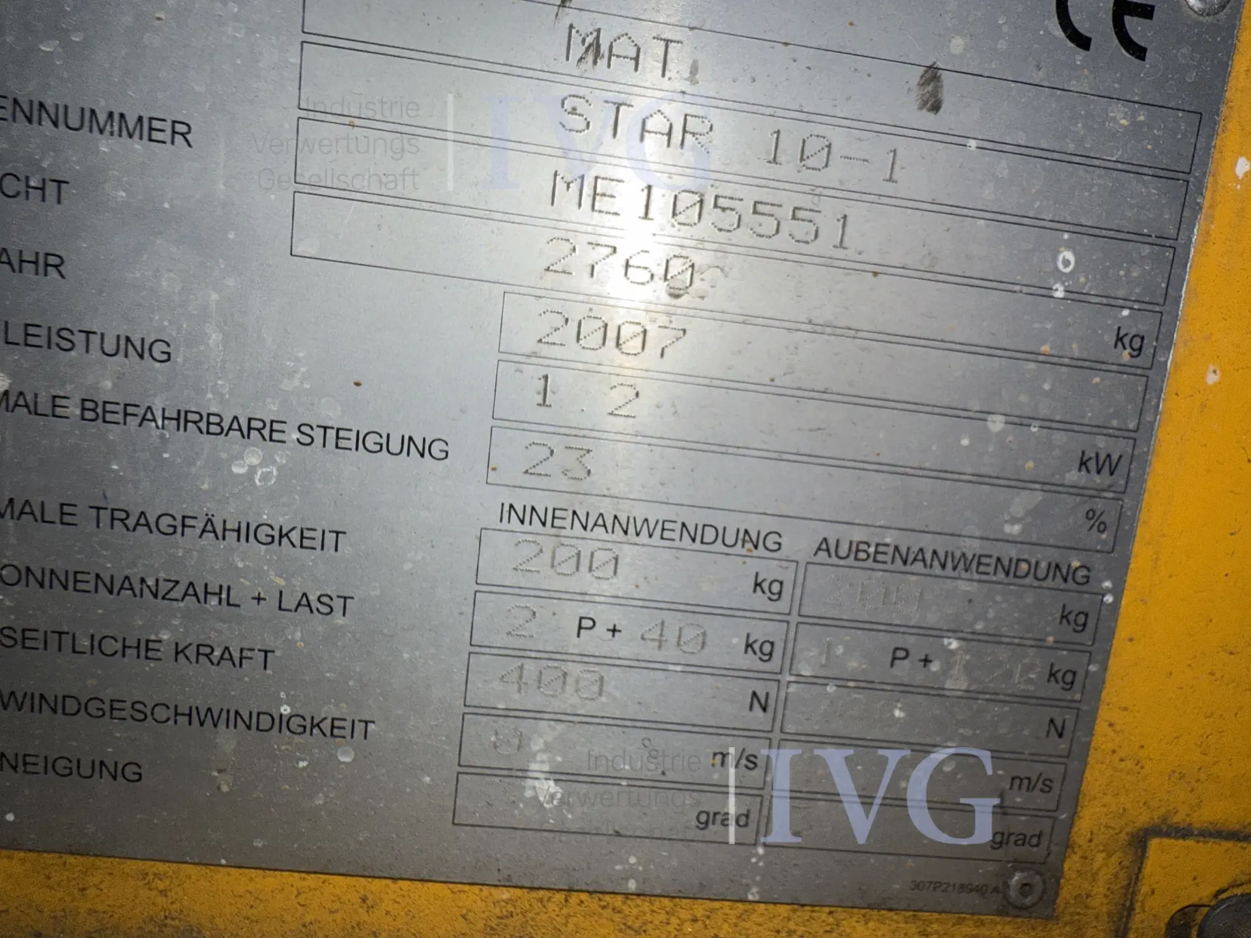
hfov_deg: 71.6
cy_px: 469
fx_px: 867
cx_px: 626
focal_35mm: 24
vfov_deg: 56.8
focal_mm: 2.22
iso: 12
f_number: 2.2
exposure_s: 1/305
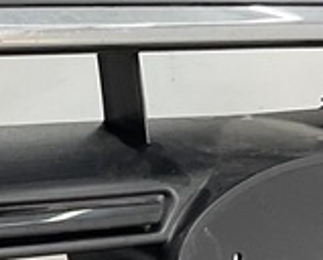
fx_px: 1715
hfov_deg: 10.3
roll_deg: -0.7
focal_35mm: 179
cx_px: -215
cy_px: 445
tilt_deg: -12.7
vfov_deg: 8.4
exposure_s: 1/100
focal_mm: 3
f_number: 1.8
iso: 32
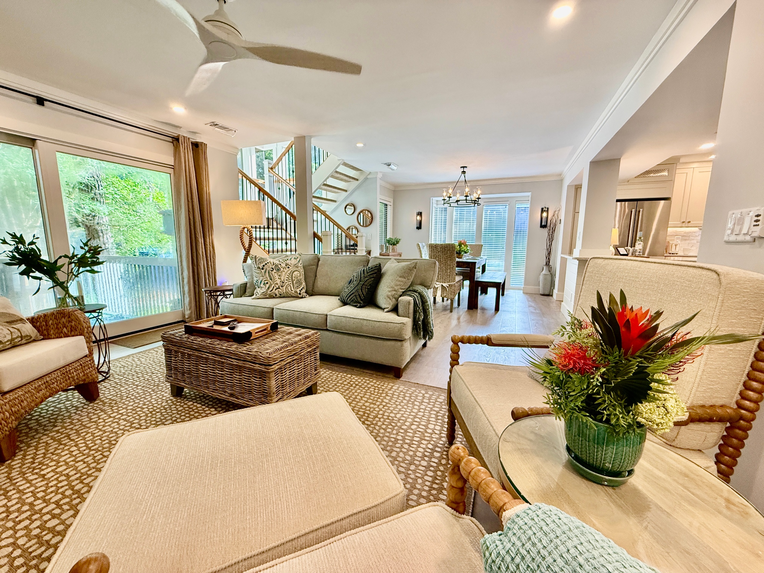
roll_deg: -0.6
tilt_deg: -8.3
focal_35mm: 14
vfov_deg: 85.7
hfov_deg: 102.1
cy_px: 286
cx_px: 382
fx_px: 309
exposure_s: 1/120
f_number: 2.2
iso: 400
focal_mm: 2.22
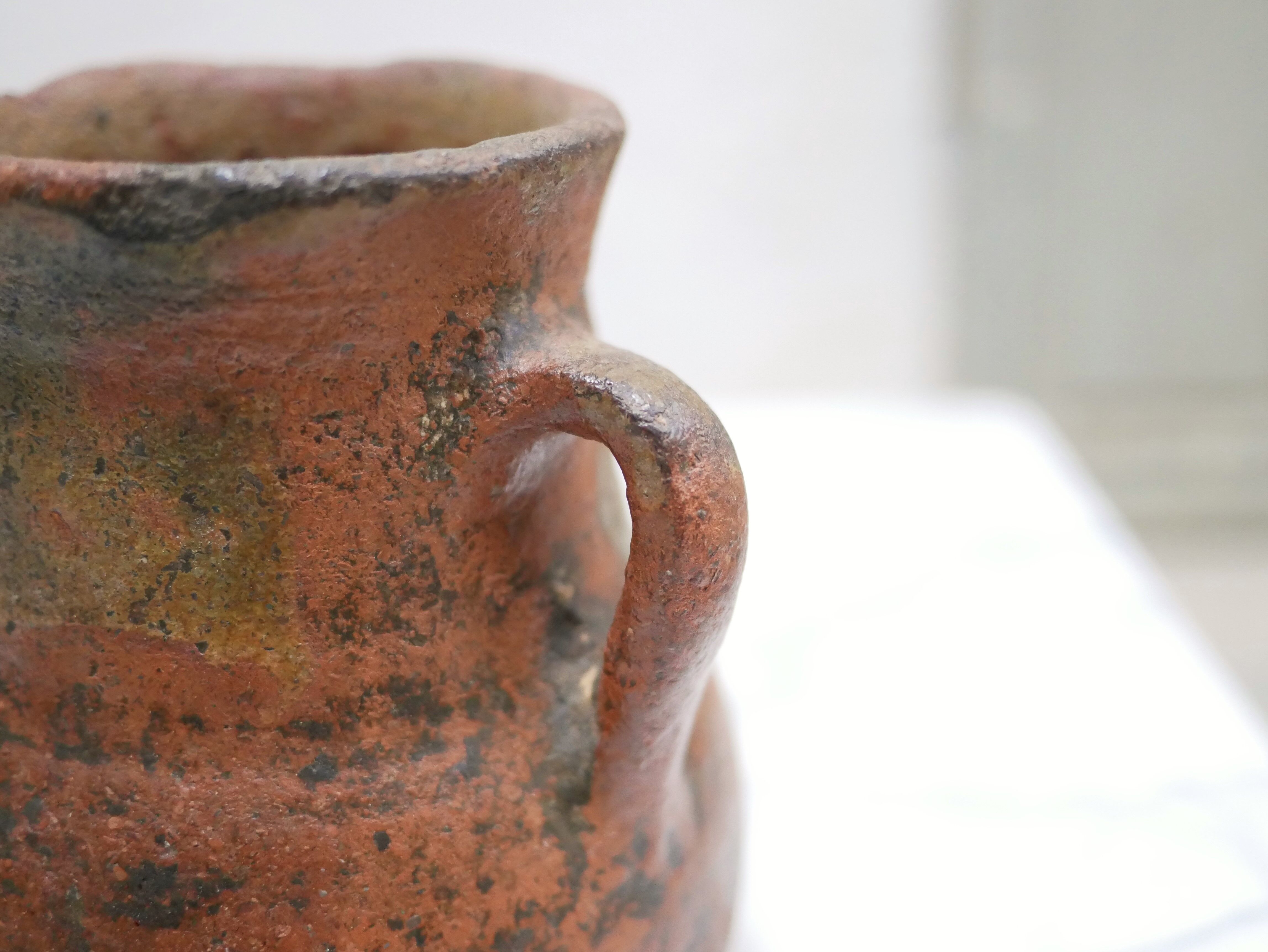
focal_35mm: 40
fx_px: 1466
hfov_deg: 46.8
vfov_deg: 36.0
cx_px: 634
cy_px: 476
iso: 2500
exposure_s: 1/60
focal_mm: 20
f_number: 1.7
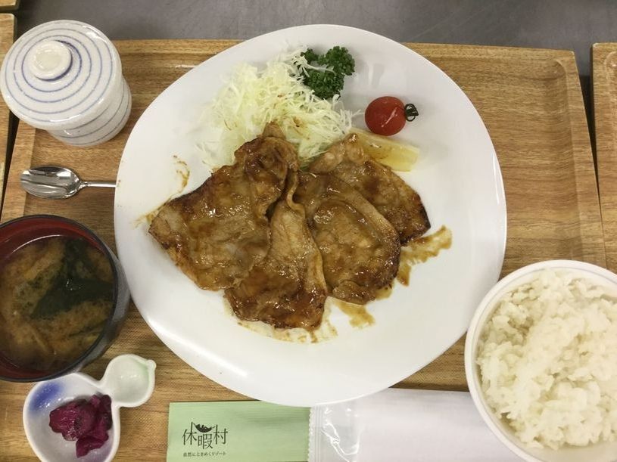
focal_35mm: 31
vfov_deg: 45.4
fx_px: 552
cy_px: 231
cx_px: 308
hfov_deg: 58.4
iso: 64
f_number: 2.4
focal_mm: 3.3
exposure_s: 1/30
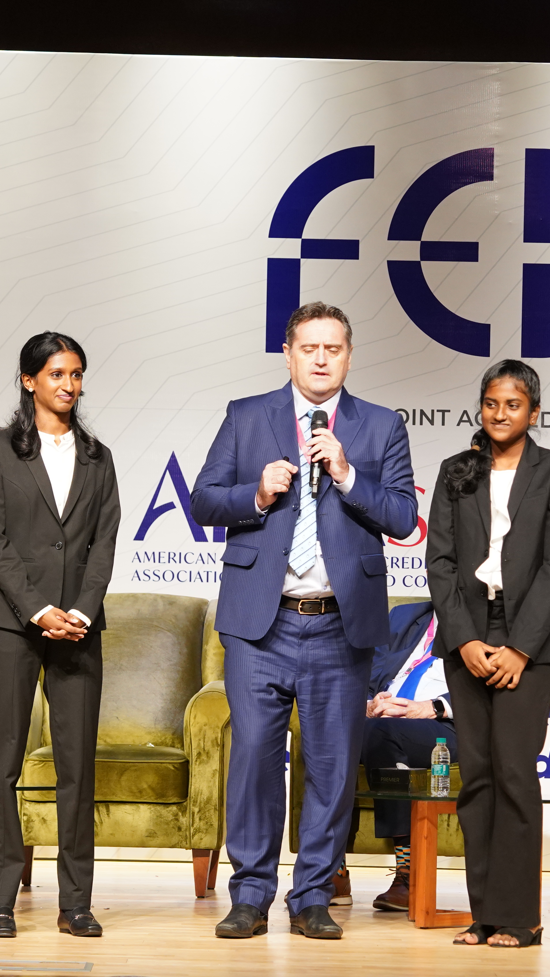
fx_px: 4355
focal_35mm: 168
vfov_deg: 12.8
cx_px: 253
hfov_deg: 7.2
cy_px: 486
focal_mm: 70
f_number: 4.5
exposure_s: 1/200
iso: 1250
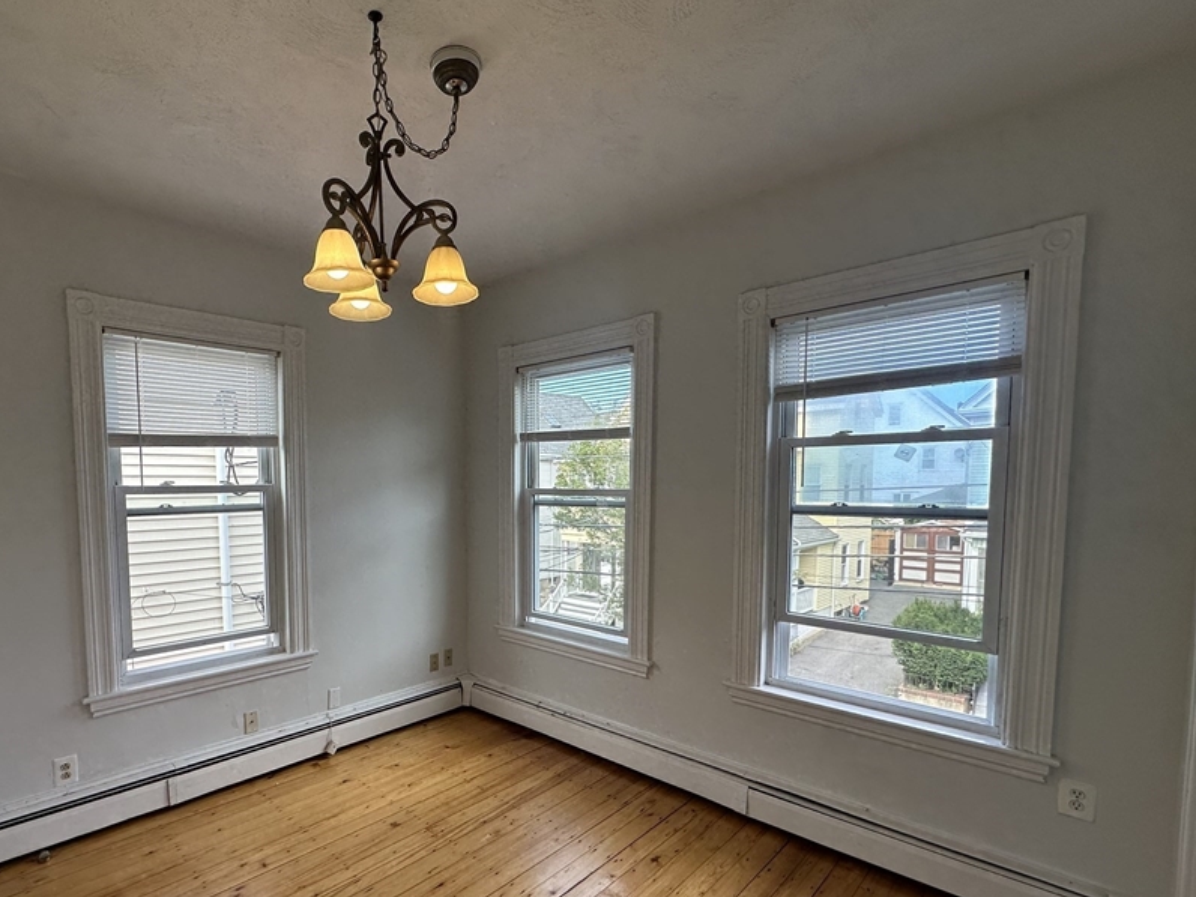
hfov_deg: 86.3
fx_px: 622
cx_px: 463
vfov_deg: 71.1
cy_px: 524
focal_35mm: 18
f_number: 2.2
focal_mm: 2.22
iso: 40
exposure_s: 1/134
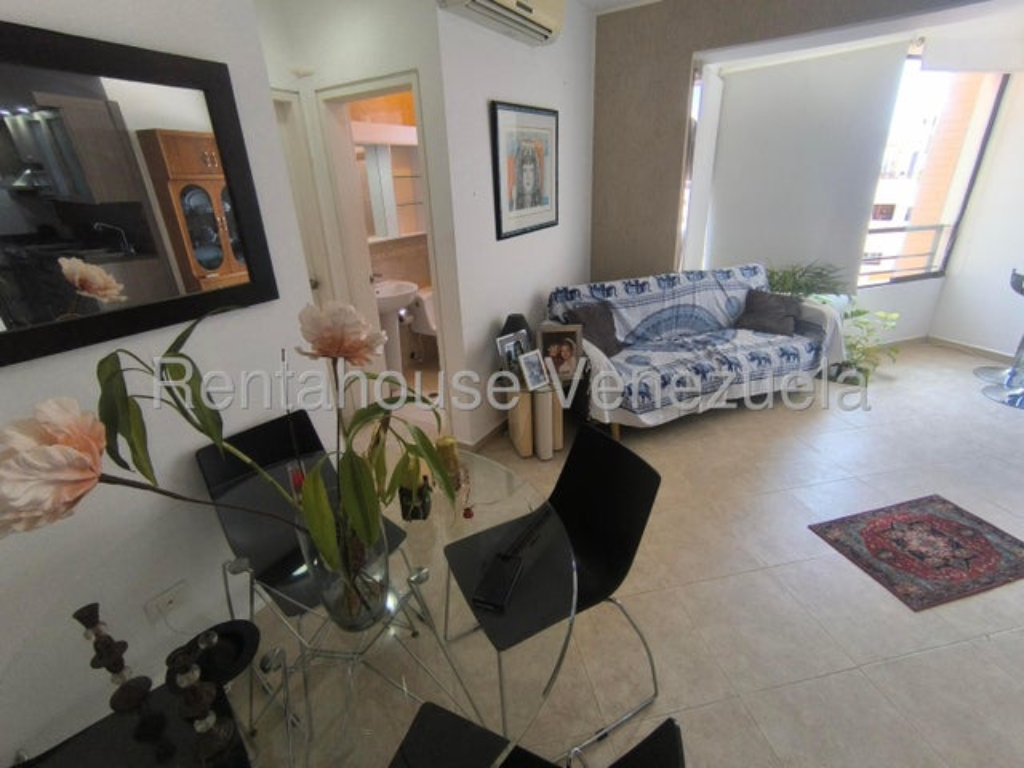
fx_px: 473
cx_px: 512
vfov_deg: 78.1
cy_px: 384
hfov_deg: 94.5
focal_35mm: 16
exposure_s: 1/99.9
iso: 100
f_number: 2.2
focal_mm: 1.65
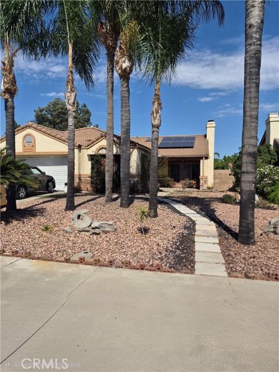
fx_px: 247
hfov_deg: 58.9
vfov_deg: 73.9
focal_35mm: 23
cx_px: 140
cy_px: 186
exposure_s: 1/10000
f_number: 1.8
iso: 64
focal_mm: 5.4
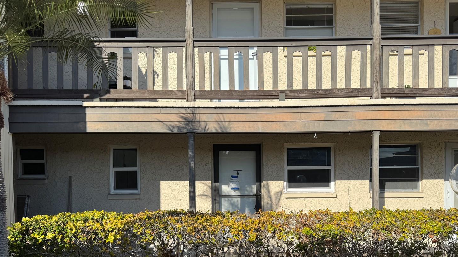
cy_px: 185
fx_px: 352
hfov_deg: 65.9
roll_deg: +0.5
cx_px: 251
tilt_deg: -2.0
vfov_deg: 39.3
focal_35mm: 29
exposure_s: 1/4608
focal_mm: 6.76
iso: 80
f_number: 1.78
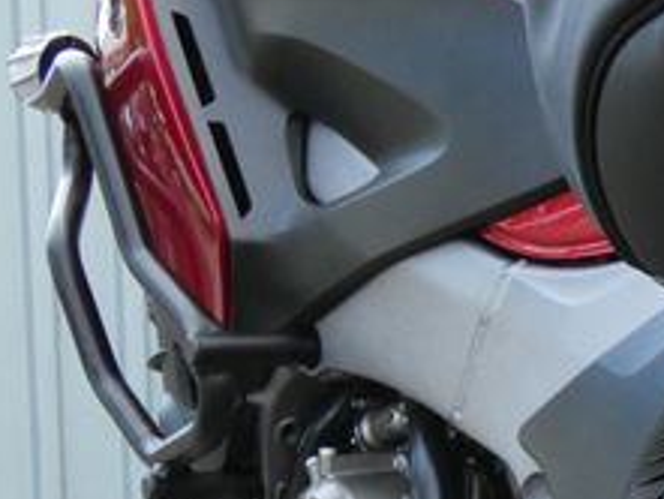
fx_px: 2553
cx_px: 943
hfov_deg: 14.0
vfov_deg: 11.0
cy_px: 595
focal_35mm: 133
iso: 800
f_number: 3.8
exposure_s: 1/400
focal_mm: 8.2
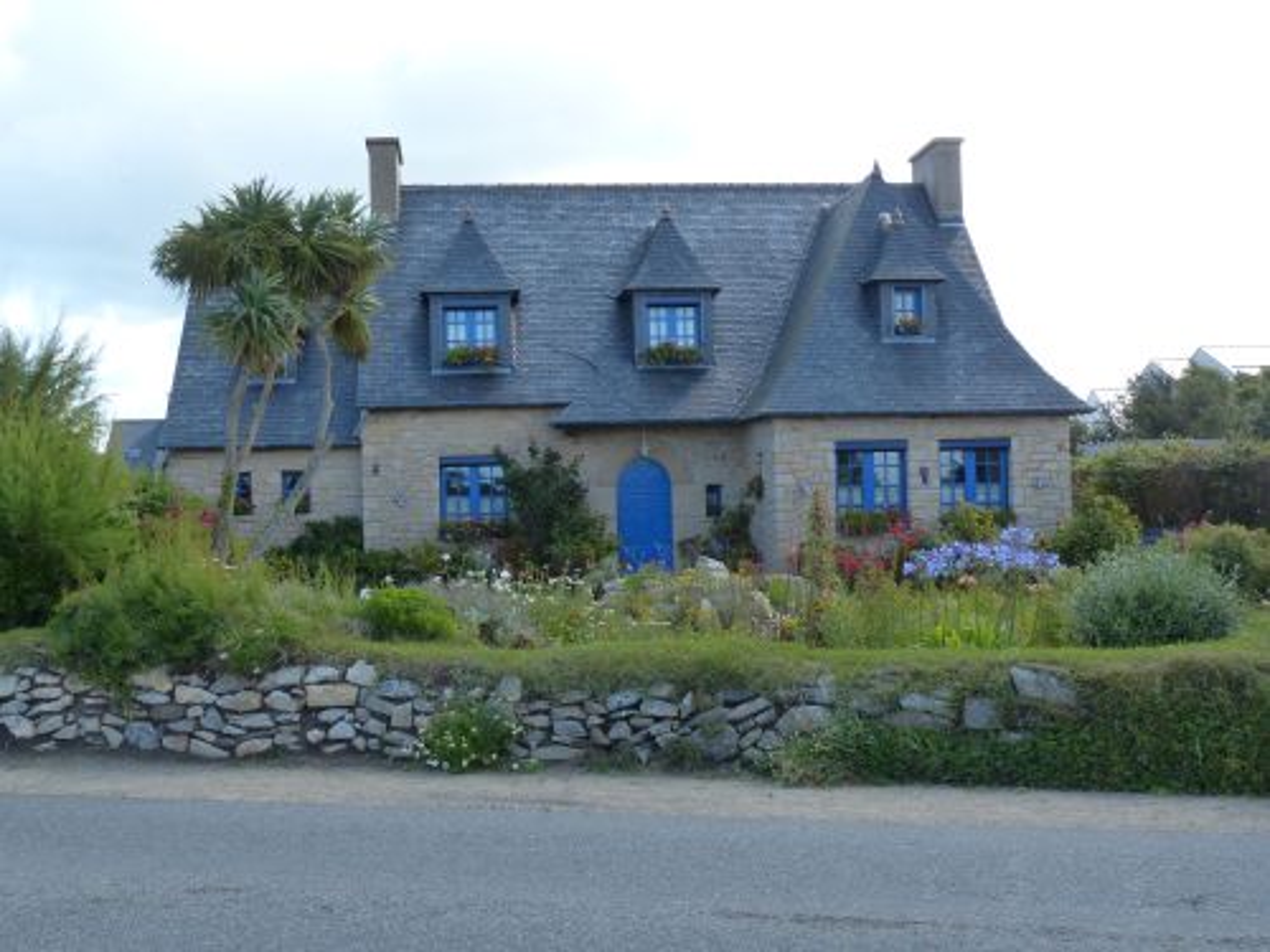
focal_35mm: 39
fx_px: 1431
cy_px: 476
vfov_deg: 36.8
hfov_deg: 47.9
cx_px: 635
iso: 160
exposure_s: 1/320
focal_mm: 7
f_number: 4
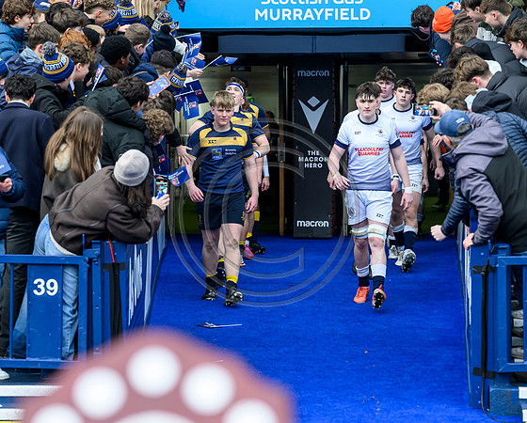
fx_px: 2028
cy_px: 212
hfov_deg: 14.8
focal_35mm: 130
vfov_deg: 11.9
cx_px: 210
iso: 2500
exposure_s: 1/1250
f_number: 4.5
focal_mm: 115
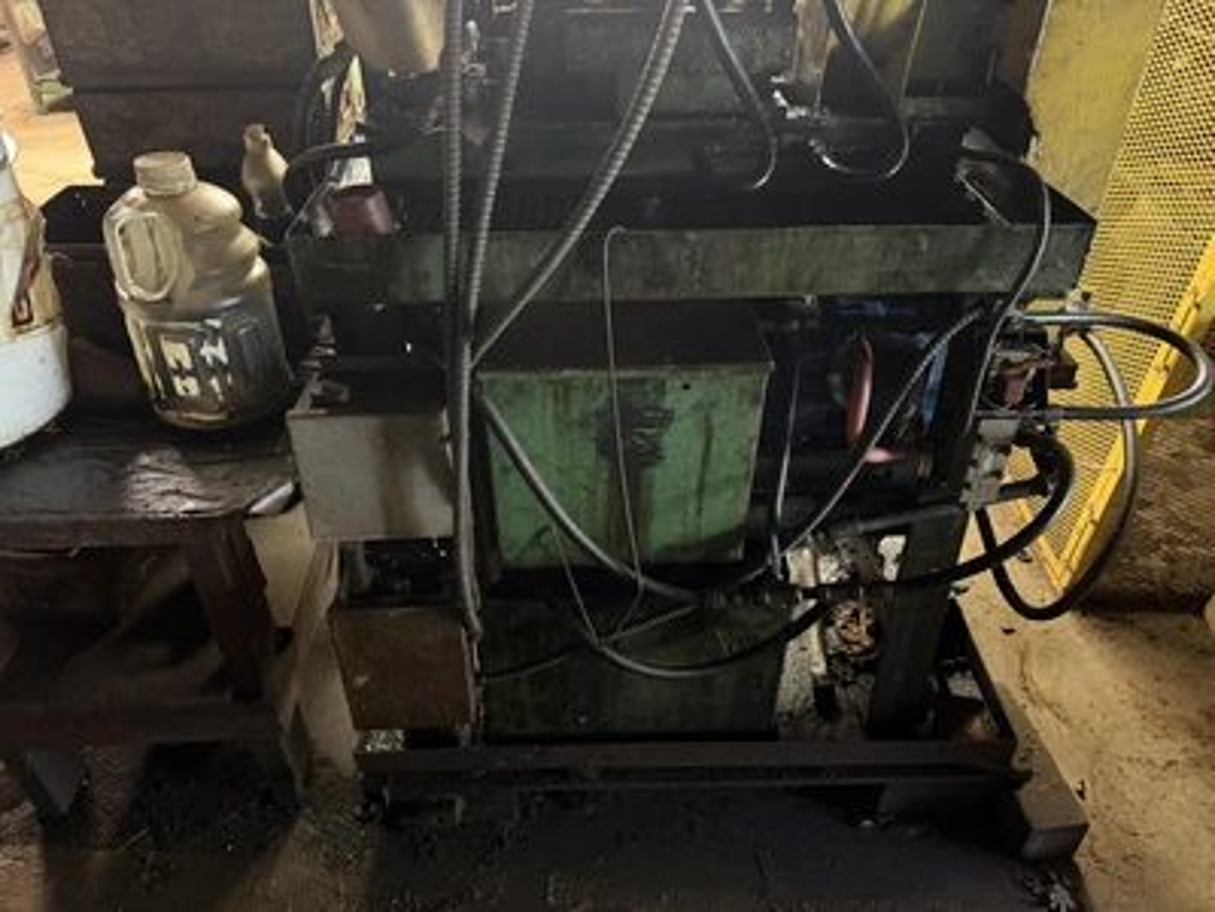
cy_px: 456
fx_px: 842
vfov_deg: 56.8
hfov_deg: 71.6
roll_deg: -1.5
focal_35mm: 24
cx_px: 608
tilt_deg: -37.3
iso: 1600
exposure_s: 1/30
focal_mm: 6.76
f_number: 1.78
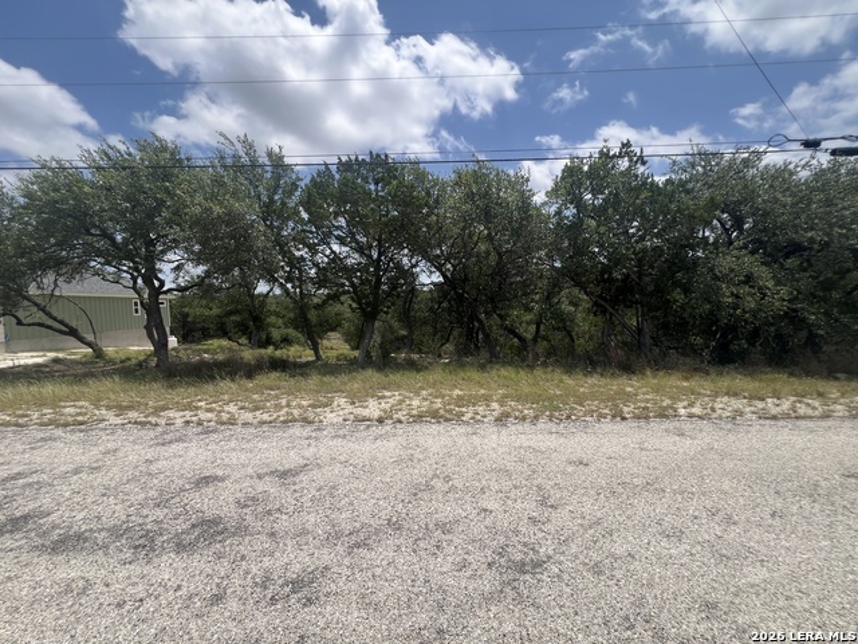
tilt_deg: -4.5
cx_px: 429
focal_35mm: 13
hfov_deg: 106.2
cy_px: 322
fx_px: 322
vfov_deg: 89.9
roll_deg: +2.1
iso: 32
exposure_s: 1/1143
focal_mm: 1.57
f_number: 1.8
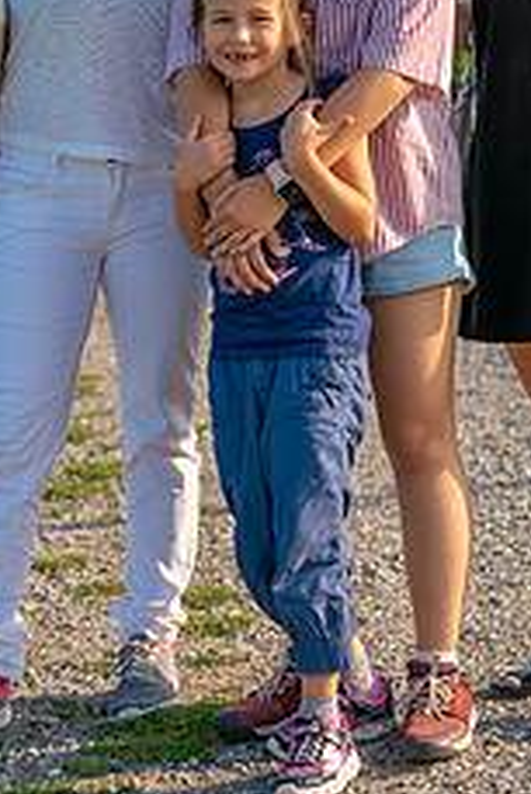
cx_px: 239
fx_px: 3689
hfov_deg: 8.2
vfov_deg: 12.3
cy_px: 257
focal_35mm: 167
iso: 100
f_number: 2.8
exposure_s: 1/1000
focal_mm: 85
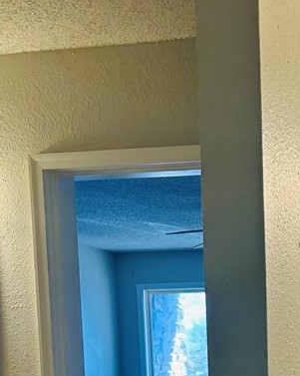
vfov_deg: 25.0
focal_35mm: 69
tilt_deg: -6.4
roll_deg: -1.2
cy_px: 446
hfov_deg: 21.3
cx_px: 311
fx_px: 767
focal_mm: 5.7
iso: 64
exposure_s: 1/120
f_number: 1.5
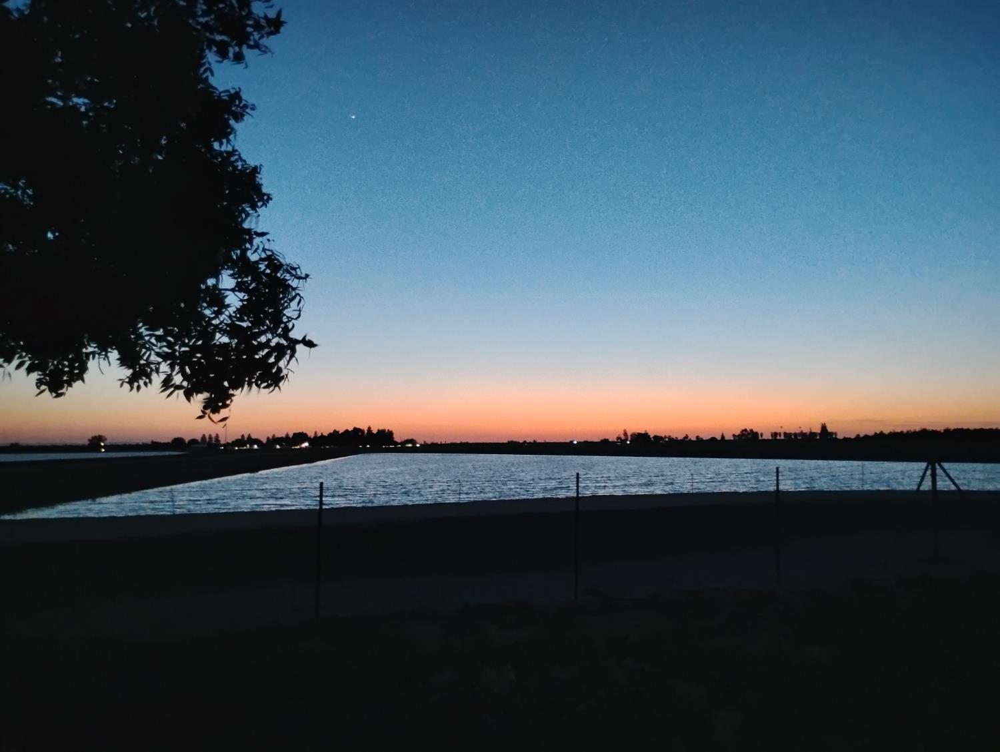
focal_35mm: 28
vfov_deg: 49.8
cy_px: 376
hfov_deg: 63.4
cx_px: 500
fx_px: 810
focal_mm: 4.26
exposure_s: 1/20
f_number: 1.8
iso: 2847
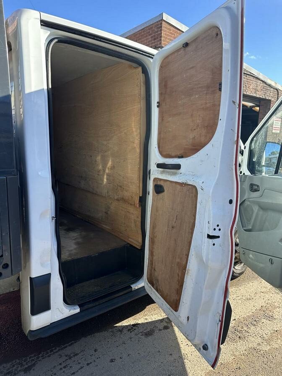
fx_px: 261
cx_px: 141
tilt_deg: -11.2
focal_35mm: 24
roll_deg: -1.2
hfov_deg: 56.8
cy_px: 188
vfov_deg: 71.6
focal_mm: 6.86
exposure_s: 1/810
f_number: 1.78
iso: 80
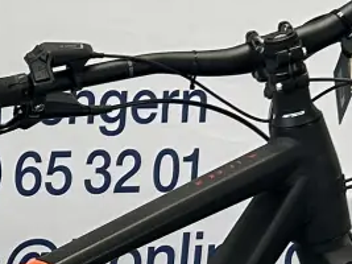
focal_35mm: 187
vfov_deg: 7.8
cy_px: 393
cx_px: -355
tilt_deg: -12.9
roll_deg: +0.0
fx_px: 1901
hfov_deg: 9.8
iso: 80
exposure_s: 1/121
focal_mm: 5.7
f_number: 1.5
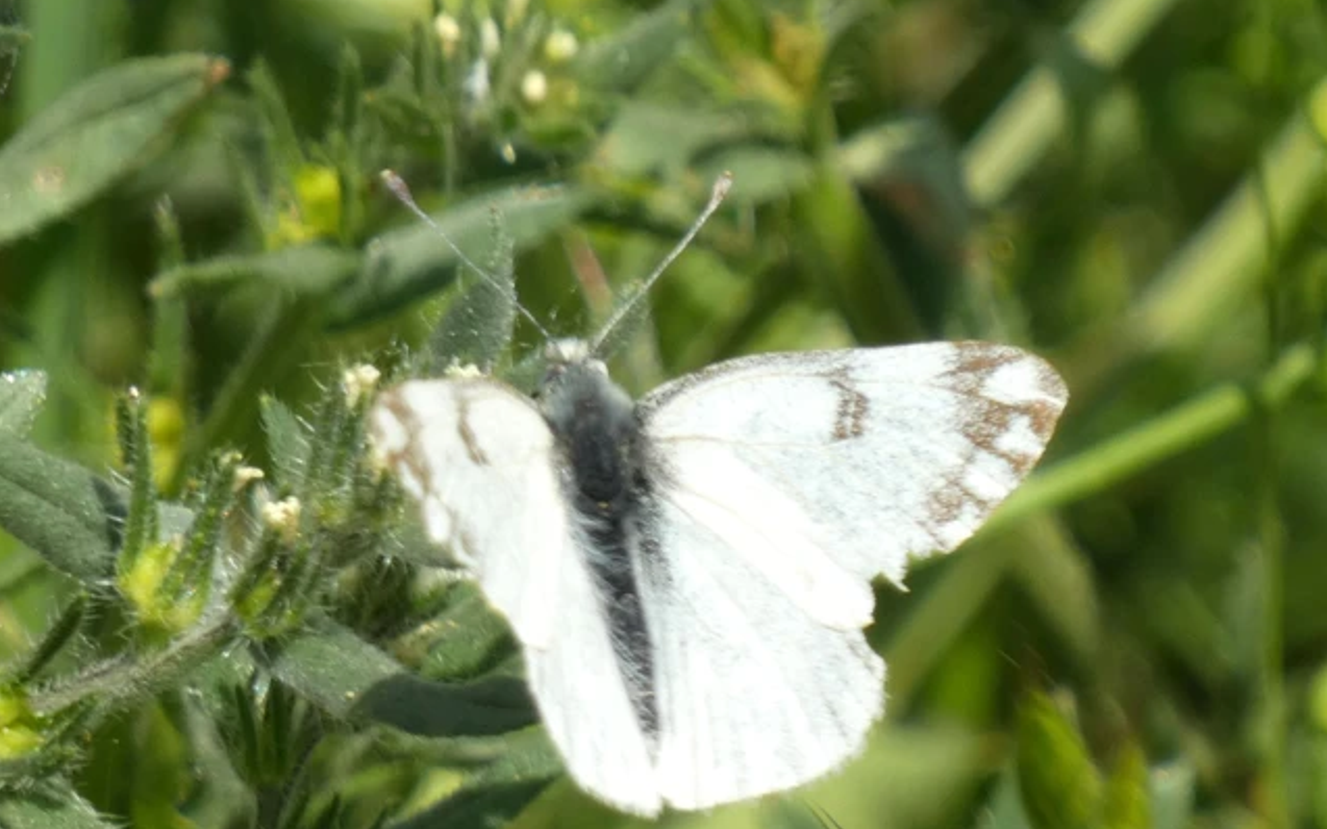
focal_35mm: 725
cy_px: 483
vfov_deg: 1.8
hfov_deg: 2.9
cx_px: 662
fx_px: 26217
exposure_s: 1/125
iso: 80
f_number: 5.6
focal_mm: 121.9
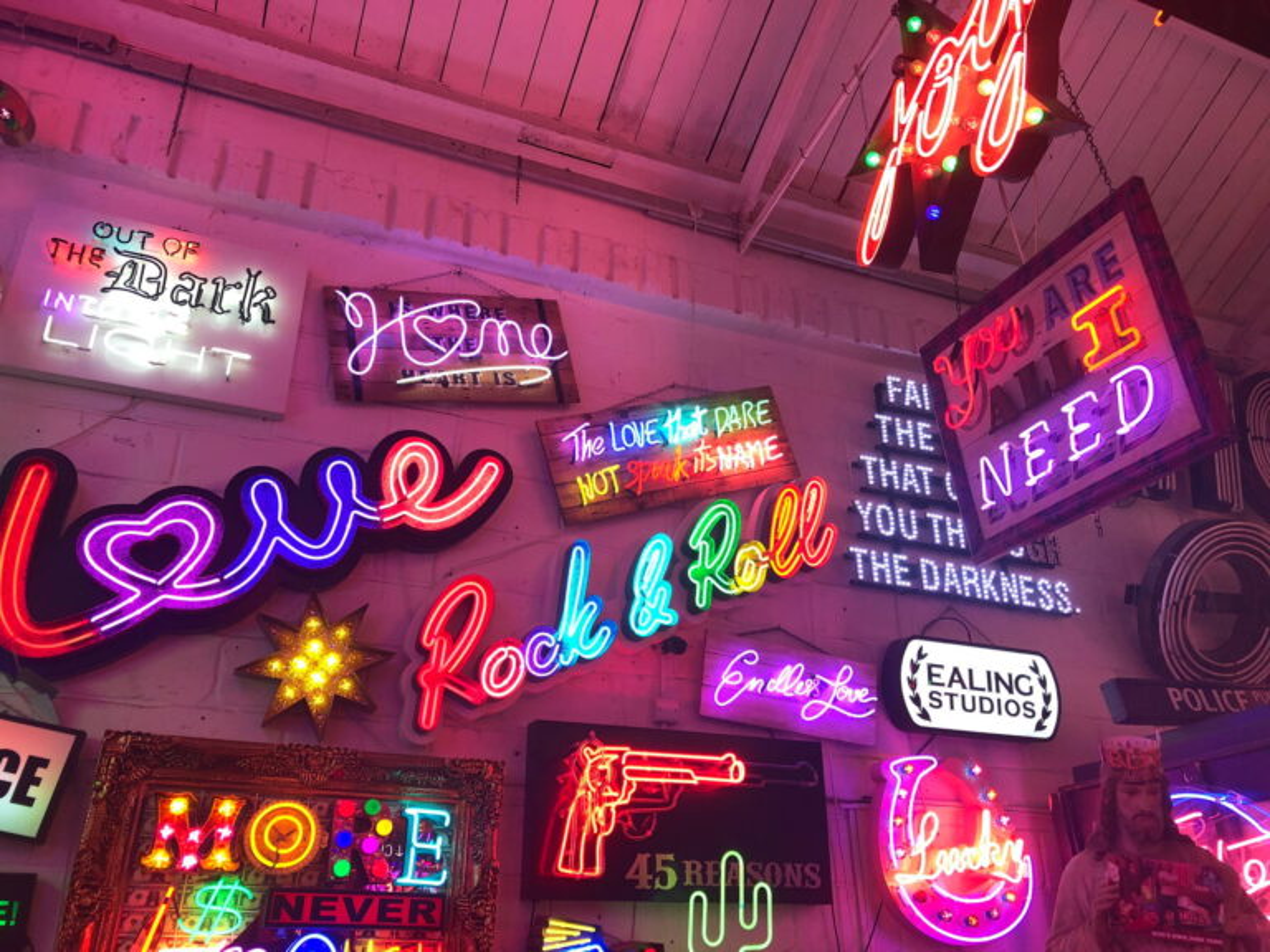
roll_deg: +1.4
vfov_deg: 49.7
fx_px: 1027
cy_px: 476
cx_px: 635
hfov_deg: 63.4
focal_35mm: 28
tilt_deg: +27.1
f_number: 1.8
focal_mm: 3.99
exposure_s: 1/33
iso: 25
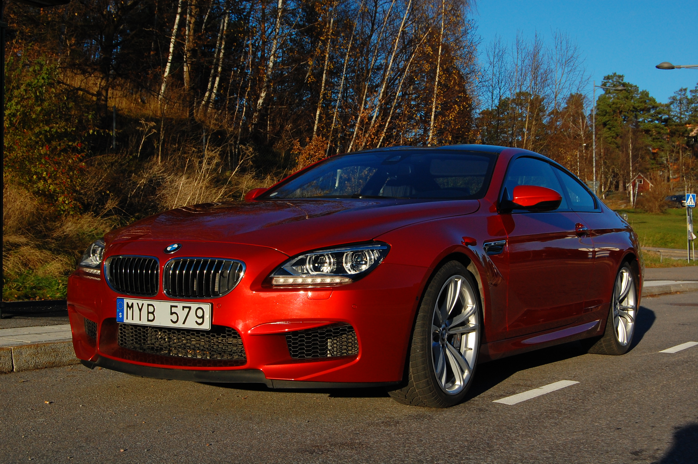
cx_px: 349
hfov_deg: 37.9
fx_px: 1017
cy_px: 232
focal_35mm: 52
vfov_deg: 25.7
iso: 400
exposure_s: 1/500
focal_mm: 35
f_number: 11
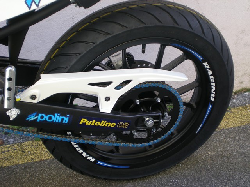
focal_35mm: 44
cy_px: 94
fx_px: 318
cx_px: 125
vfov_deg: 32.9
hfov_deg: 42.9
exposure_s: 1/65.7
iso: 50
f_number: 3.5
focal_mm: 7.4
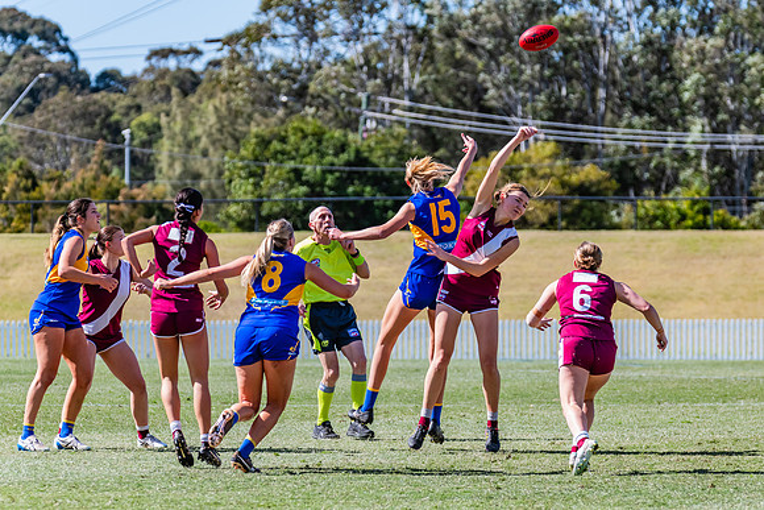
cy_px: 240
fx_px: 6307
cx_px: 448
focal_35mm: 297
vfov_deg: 4.6
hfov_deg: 6.9
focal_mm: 250
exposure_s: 1/1600
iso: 800
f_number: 7.1
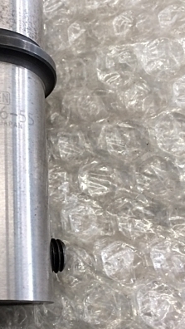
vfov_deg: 40.5
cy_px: 186
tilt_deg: -75.9
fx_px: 444
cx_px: -18
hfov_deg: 22.2
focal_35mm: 51
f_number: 2.2
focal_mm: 4.15
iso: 50
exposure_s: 1/30
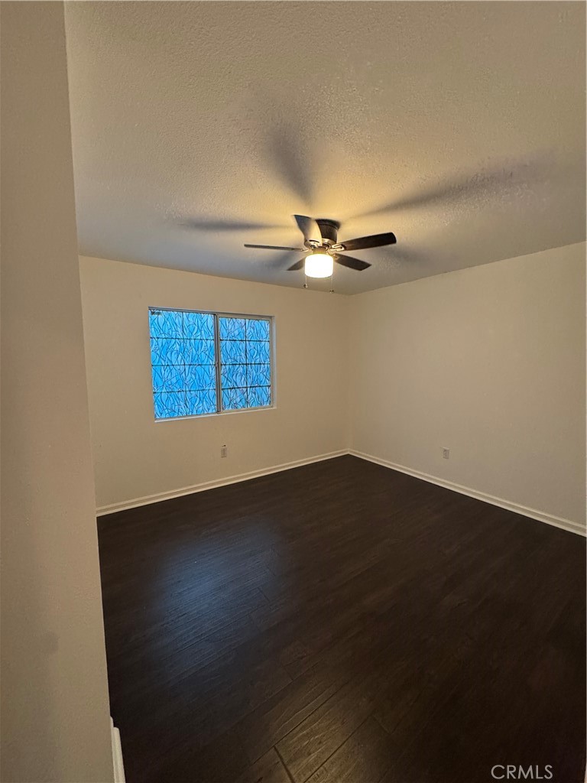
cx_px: 294
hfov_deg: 85.7
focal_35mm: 14
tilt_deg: -5.6
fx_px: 317
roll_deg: +0.6
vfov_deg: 102.1
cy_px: 392
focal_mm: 2.22
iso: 400
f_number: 2.2
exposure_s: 1/60
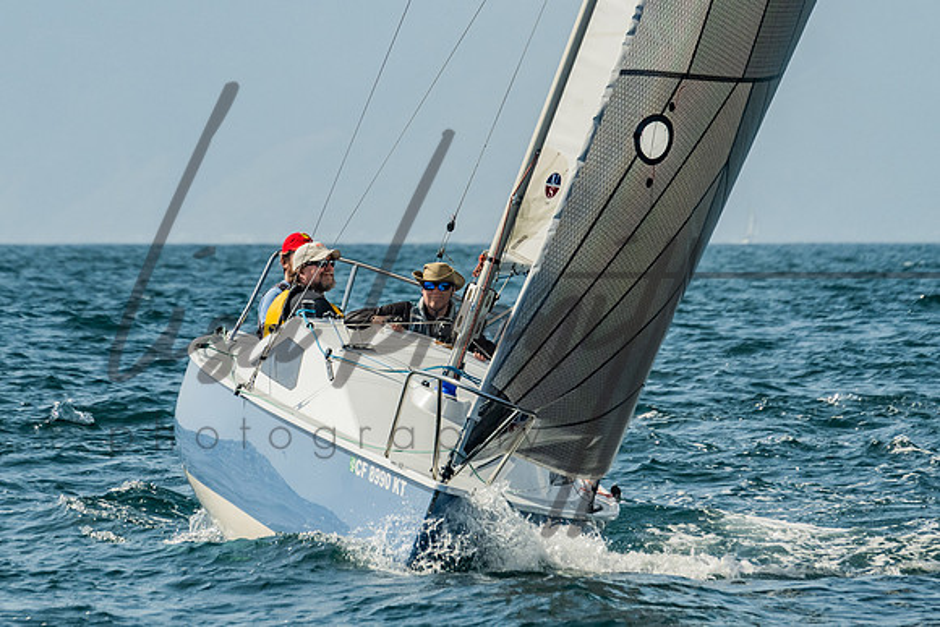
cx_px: 345
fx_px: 11530
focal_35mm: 441
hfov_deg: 4.7
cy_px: 154
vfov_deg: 3.1
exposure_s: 1/1250
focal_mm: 200
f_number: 6.3
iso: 320
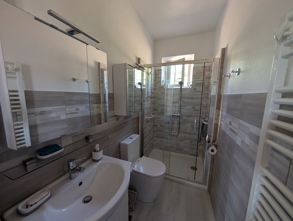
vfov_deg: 94.6
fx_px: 102
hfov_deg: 110.5
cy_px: 110
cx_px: 146
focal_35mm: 12
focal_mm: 2.02
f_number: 1.7
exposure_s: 1/36.7
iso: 152
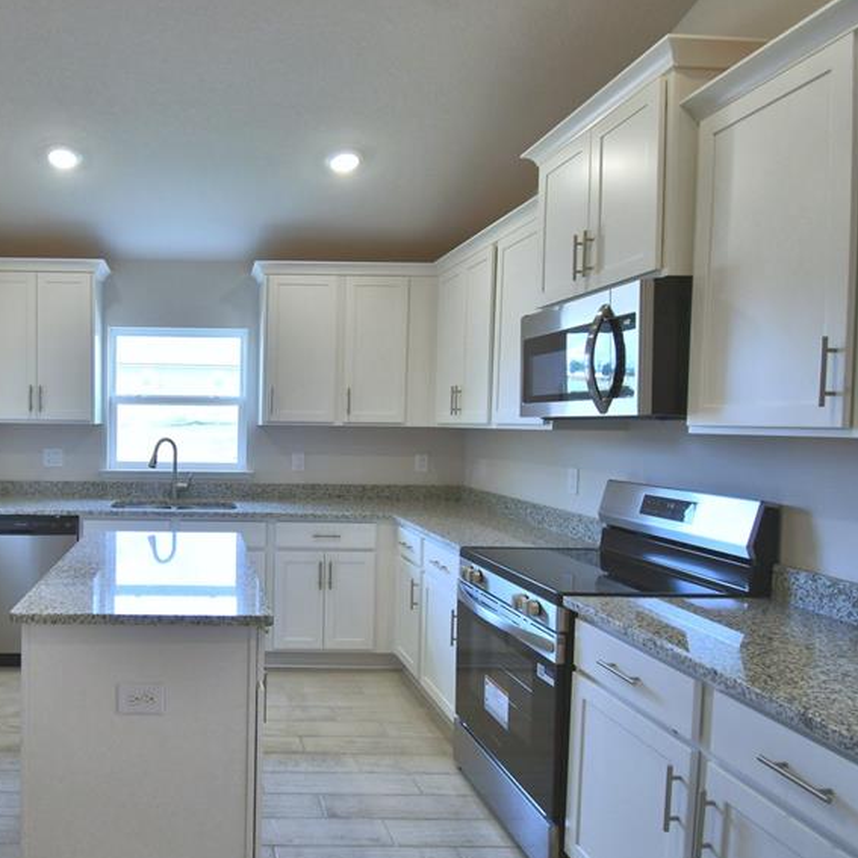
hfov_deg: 63.1
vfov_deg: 67.2
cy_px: 452
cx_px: 207
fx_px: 645
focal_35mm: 23
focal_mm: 10
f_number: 4.5
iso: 360
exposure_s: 1/125
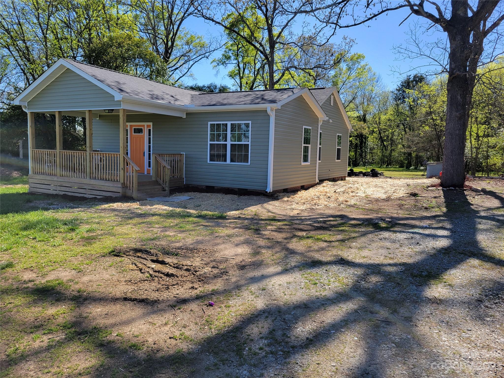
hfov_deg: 67.3
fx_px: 379
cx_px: 252
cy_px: 189
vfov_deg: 53.1
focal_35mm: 26
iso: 40
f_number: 1.8
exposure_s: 1/1593
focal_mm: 5.4
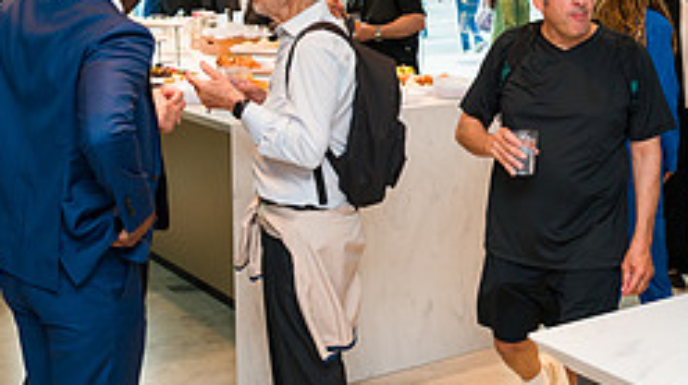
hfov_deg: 32.9
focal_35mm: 63
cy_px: 127
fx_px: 1148
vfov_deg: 19.0
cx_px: 484
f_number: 3.5
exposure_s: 1/200
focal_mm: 24
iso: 400
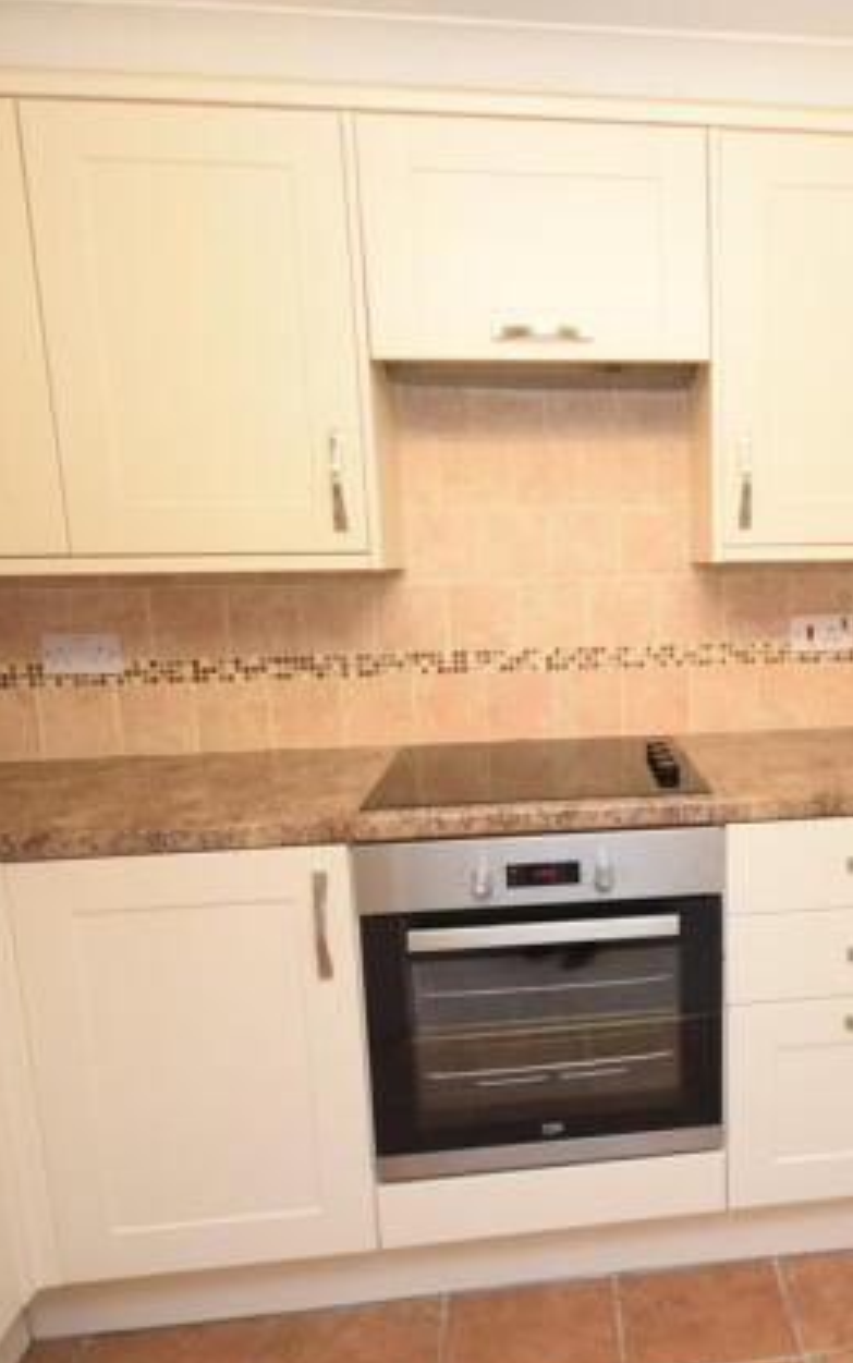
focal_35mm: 24
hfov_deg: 48.5
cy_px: 708
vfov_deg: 74.7
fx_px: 892
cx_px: 672
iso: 800
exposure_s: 1/80
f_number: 4.5
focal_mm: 10
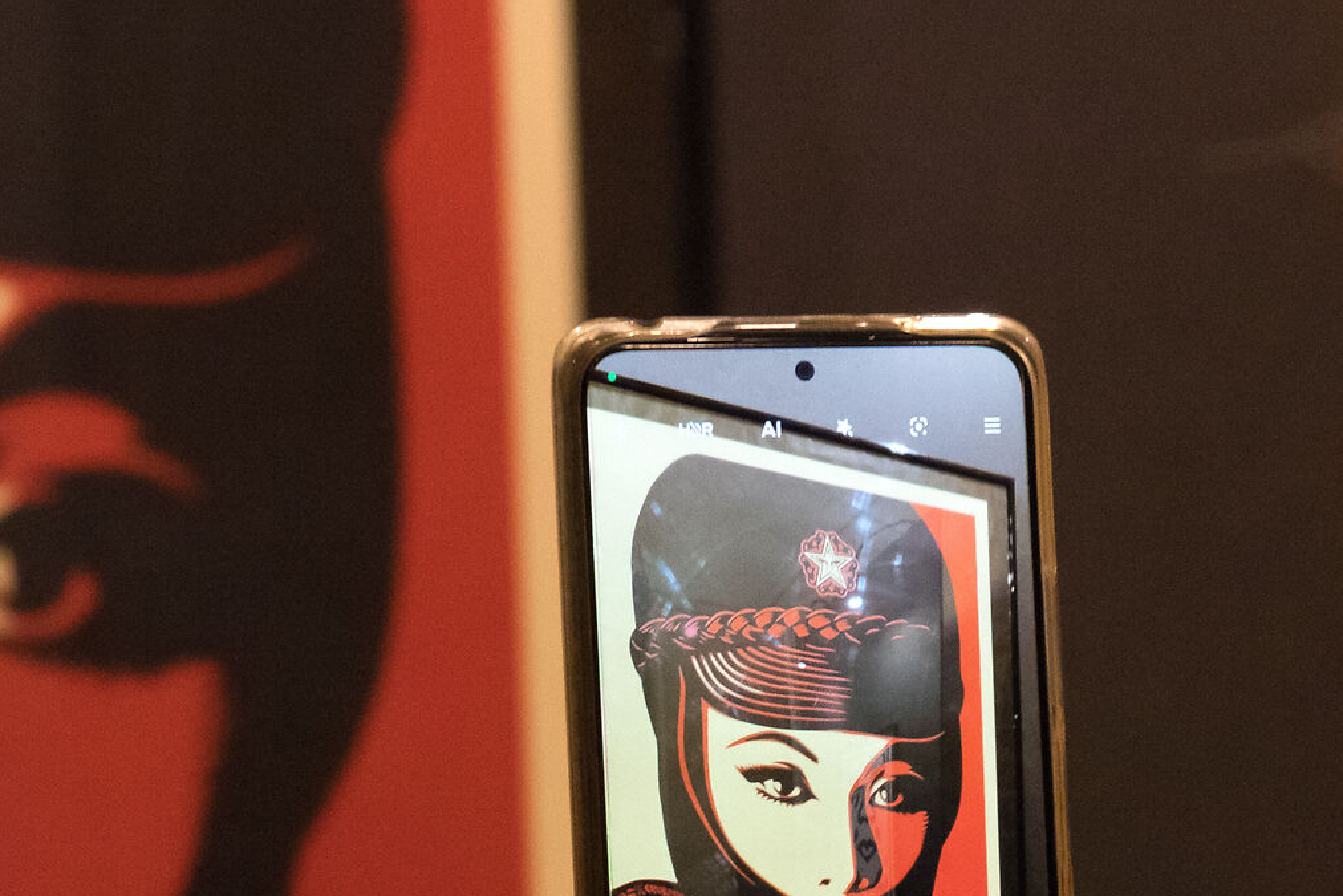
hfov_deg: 8.3
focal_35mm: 249
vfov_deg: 5.5
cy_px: 763
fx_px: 9290
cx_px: 656
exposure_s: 1/100
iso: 3200
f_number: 5.6
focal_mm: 70
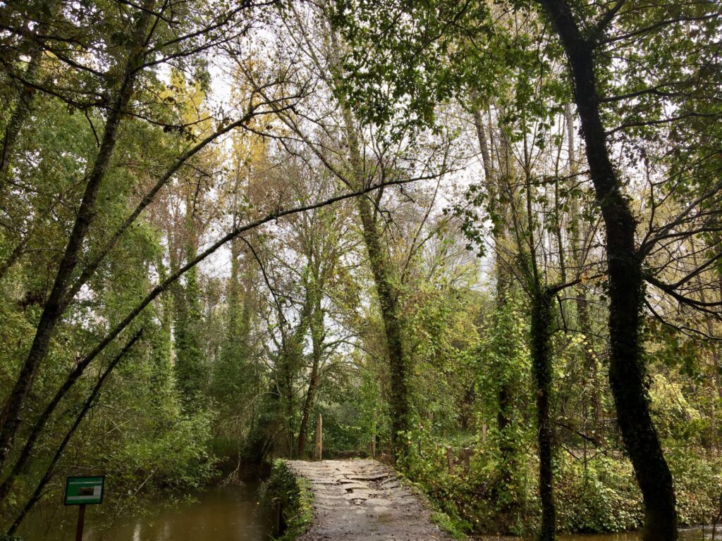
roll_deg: +0.6
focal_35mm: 29
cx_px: 361
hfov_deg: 61.7
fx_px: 605
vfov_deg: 48.2
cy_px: 270
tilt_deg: +13.7
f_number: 2.2
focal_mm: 4.15
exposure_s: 1/283
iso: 25
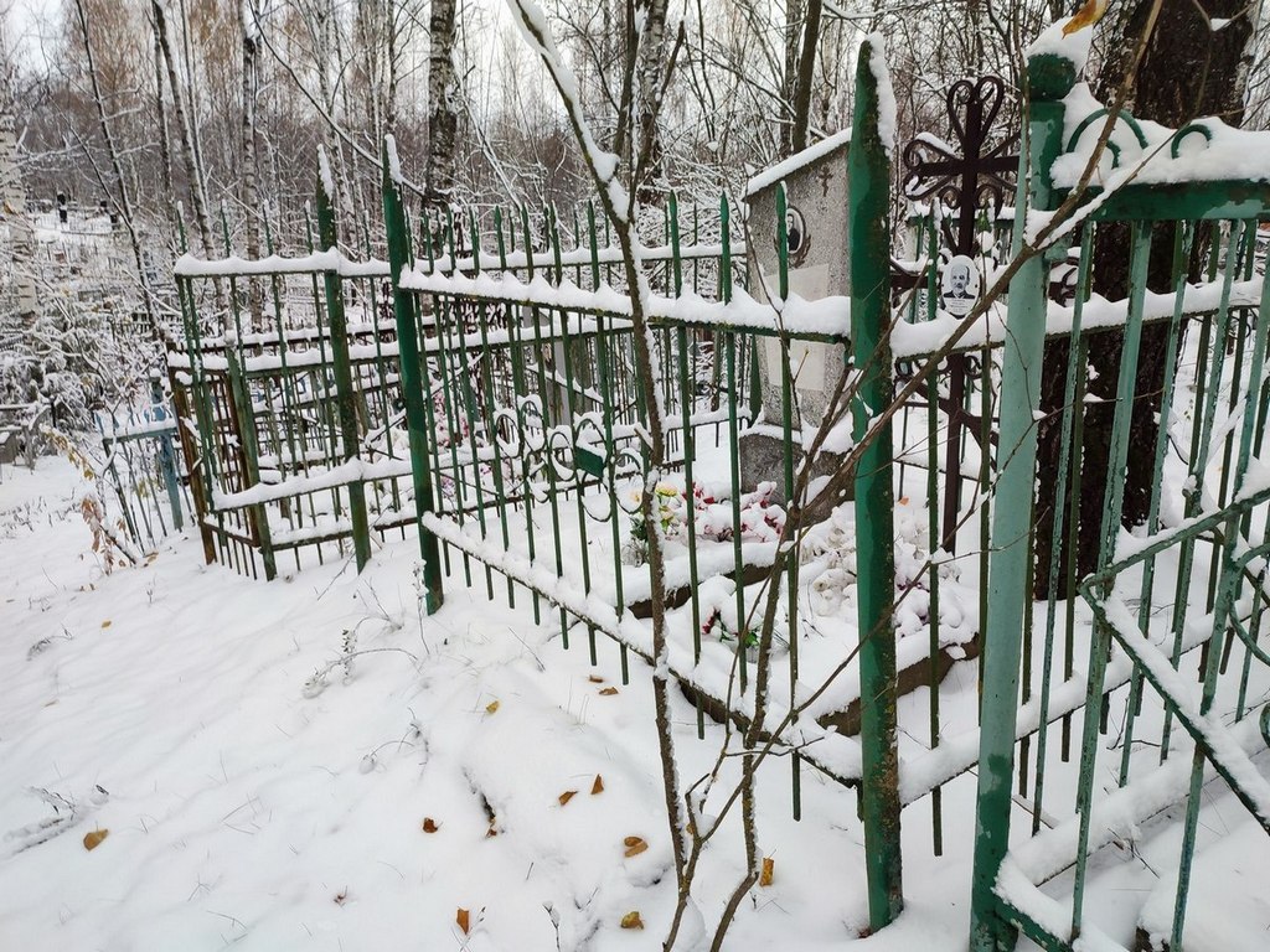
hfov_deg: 69.4
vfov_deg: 54.9
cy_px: 476
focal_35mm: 25
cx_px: 635
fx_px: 917
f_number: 1.9
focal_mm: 6.04
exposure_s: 1/100
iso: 96
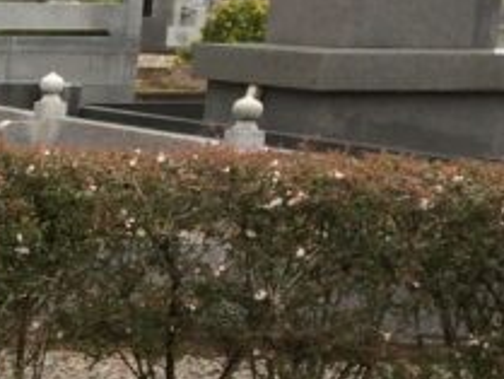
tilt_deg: -17.6
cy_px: 577
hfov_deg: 12.5
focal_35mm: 142
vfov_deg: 10.1
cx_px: -456
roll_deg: +0.2
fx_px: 2069
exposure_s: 1/684
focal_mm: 4.15
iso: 32
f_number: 2.2
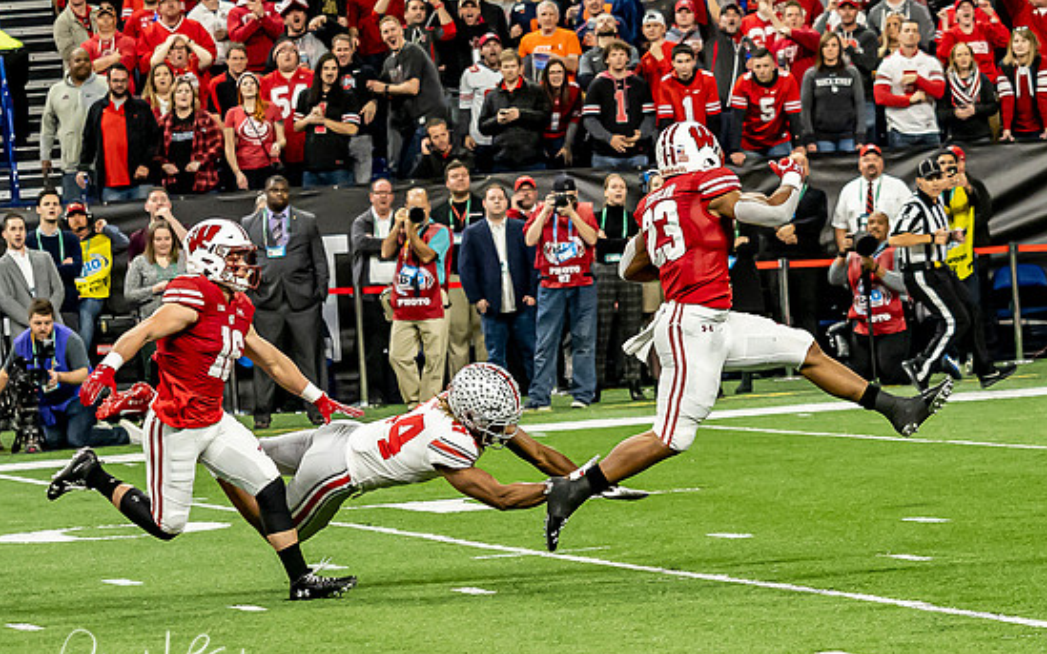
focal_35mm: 278
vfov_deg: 4.7
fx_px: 7932
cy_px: 361
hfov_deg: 7.5
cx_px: 689
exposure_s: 1/1000
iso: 1600
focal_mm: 64
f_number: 2.8
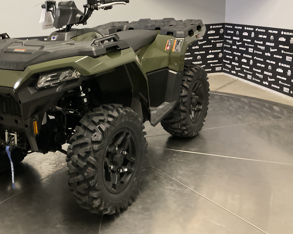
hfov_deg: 45.3
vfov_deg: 37.2
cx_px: 104
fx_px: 347
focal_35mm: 40
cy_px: 96
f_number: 1.8
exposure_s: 1/40
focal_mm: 3
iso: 320
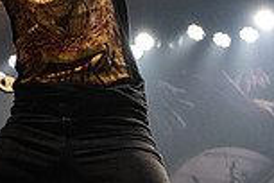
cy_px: -62
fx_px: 799
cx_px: -143
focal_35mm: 105
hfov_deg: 17.4
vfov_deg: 12.6
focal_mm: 24
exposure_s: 1/640
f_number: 3.2
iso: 2500
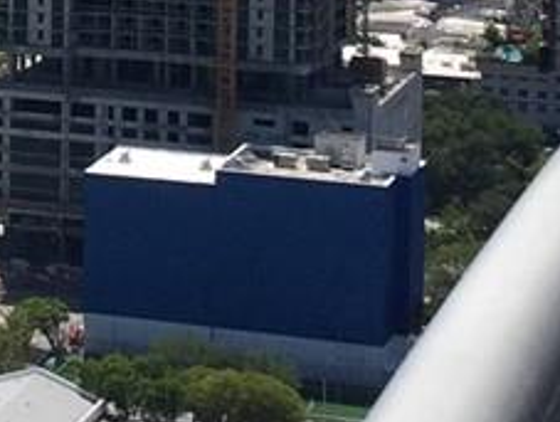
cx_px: -562
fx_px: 3305
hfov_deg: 9.1
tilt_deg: -4.4
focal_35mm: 204
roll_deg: -0.8
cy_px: -326
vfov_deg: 7.1
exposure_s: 1/2825
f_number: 2.2
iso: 32
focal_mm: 4.15
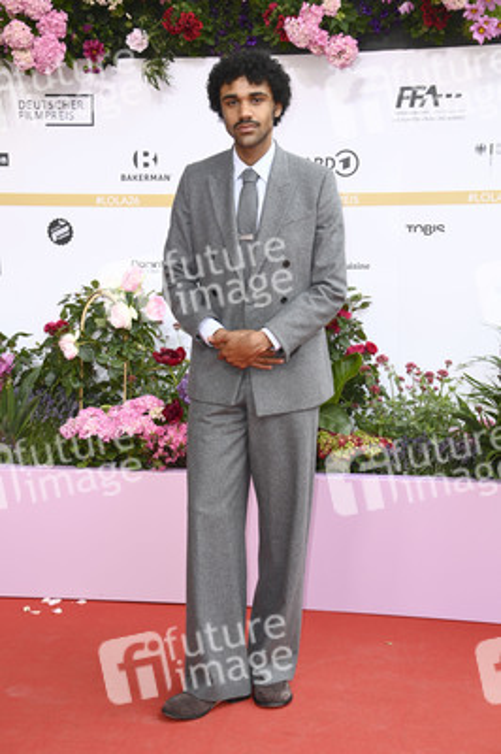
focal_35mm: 62
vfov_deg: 32.4
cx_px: 250
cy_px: 377
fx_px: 1296
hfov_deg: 21.9
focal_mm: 62
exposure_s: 1/250
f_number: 5.6
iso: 640
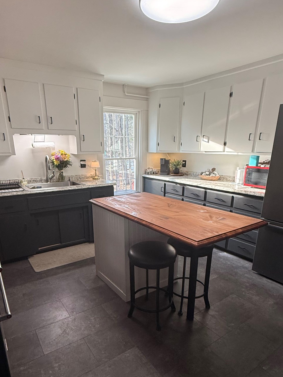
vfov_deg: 75.5
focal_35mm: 22
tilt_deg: -17.2
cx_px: 130
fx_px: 240
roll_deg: -0.2
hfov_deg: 61.0
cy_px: 228
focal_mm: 2.22
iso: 250
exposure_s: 1/120
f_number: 2.2
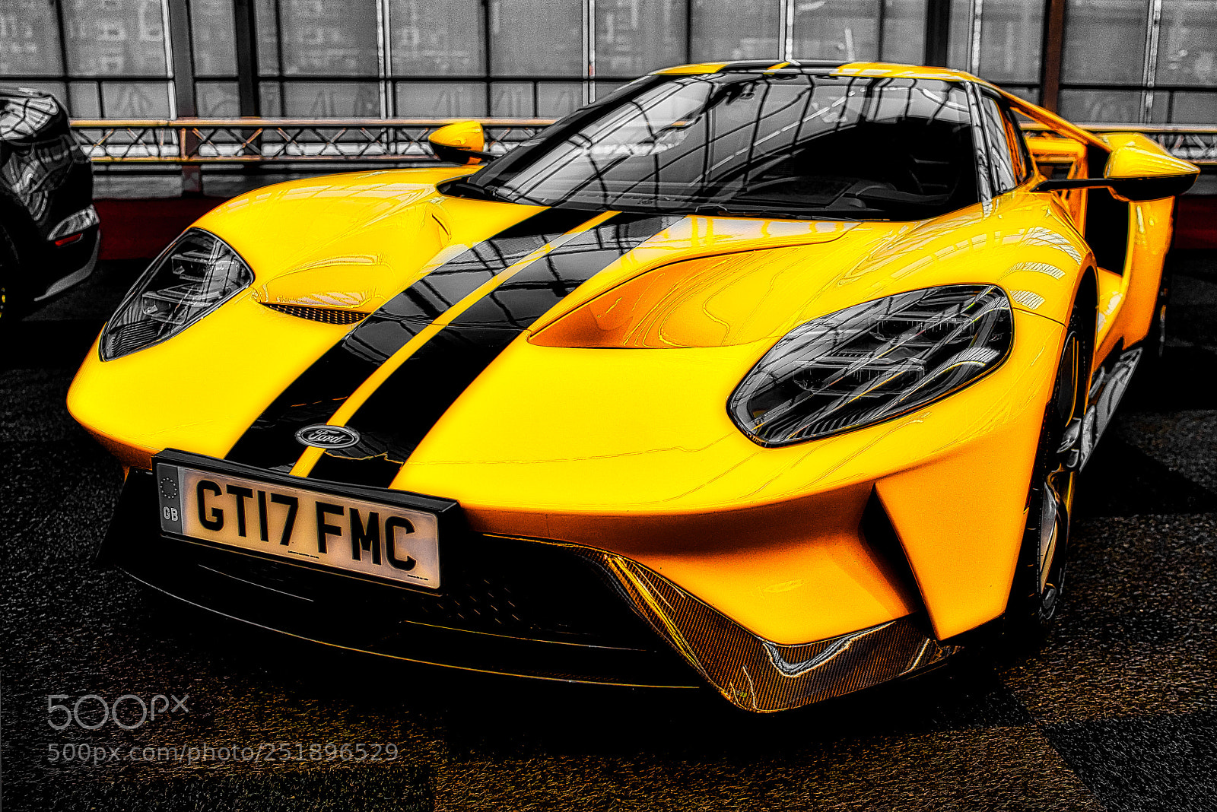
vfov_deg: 37.9
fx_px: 1184
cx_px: 608
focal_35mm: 35
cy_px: 406
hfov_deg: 54.4
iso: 400
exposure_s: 1/40
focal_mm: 35
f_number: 2.8
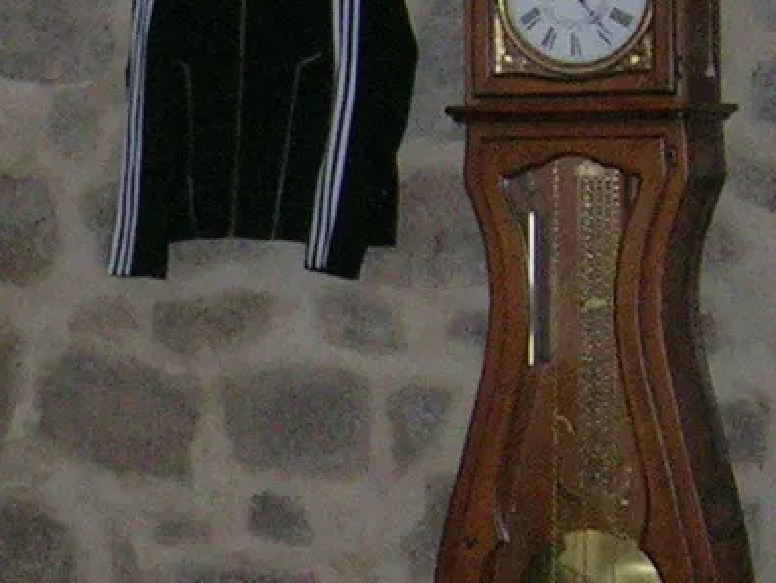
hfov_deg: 13.5
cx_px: -167
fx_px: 3185
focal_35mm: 142
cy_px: 394
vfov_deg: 10.4
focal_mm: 5.4
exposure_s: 1/60.1
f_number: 2.8
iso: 200
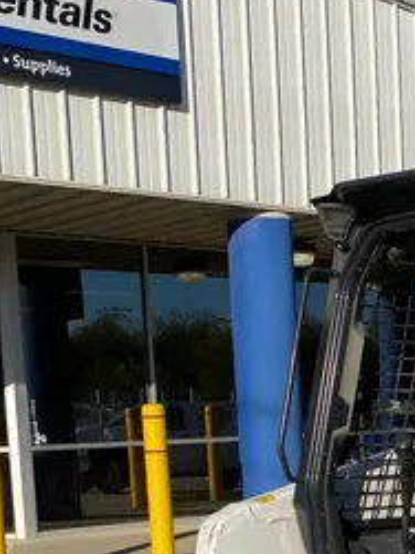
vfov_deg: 24.2
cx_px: 395
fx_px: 1216
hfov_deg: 18.9
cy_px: 586
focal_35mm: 76
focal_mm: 4.25
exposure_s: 1/3984
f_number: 1.8
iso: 32
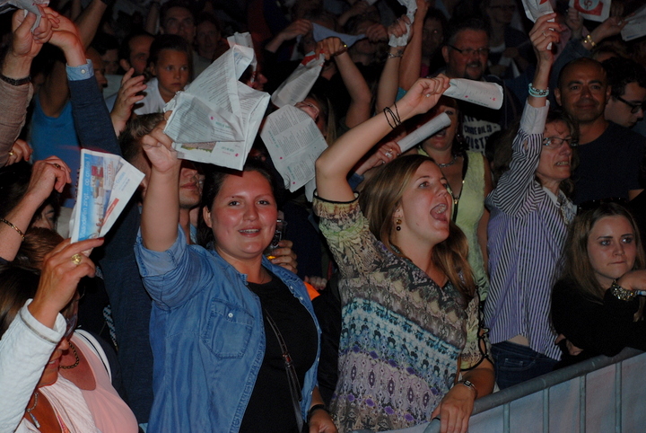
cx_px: 323
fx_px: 1671
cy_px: 216
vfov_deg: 14.7
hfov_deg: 21.9
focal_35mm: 93
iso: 320
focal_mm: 62
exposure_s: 1/60
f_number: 5.3
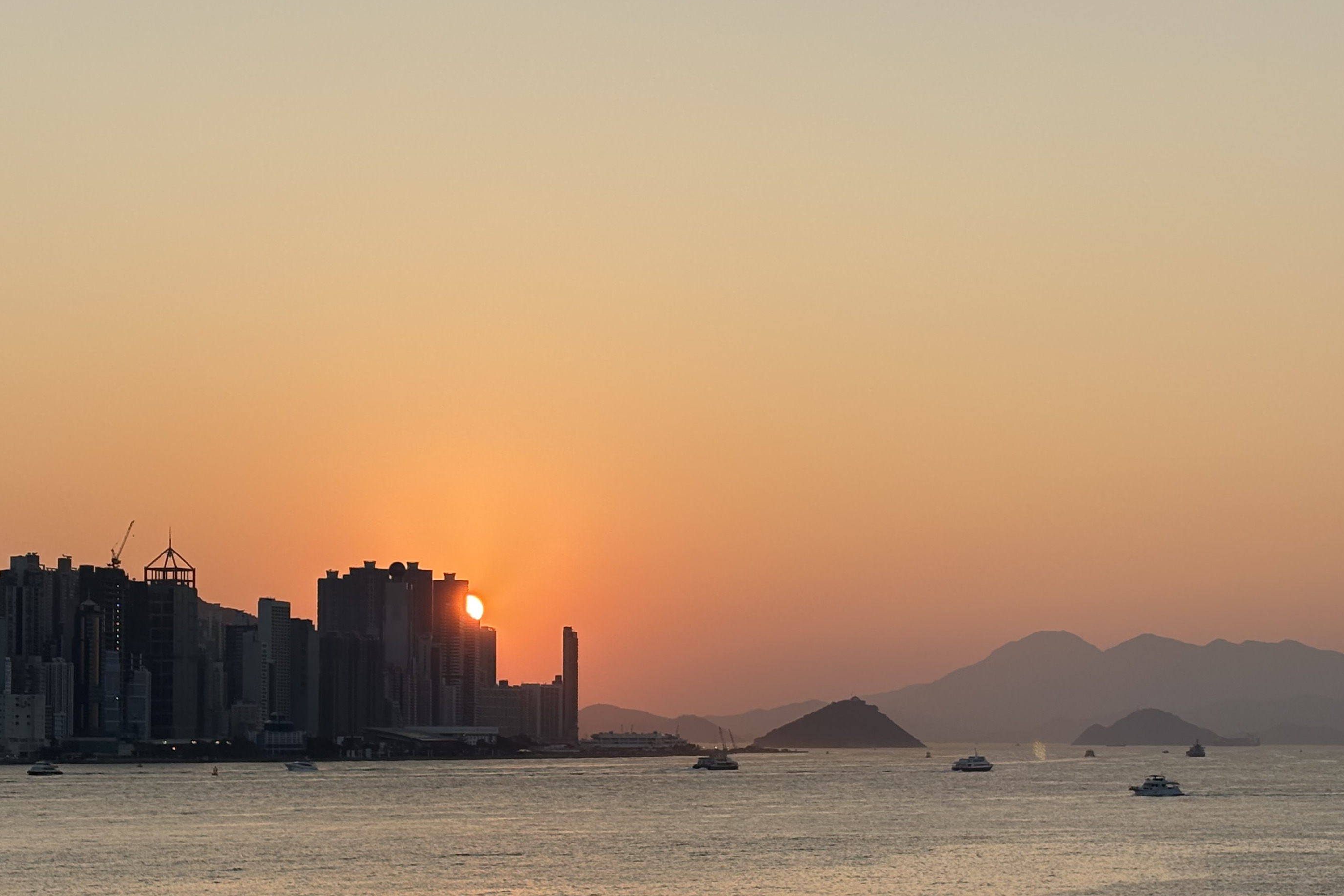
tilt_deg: +1.4
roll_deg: +0.3
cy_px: 661
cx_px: 753
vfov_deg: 17.2
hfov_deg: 25.7
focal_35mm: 79
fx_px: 2949
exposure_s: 1/1709
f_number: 1.6
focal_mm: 5.96
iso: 32
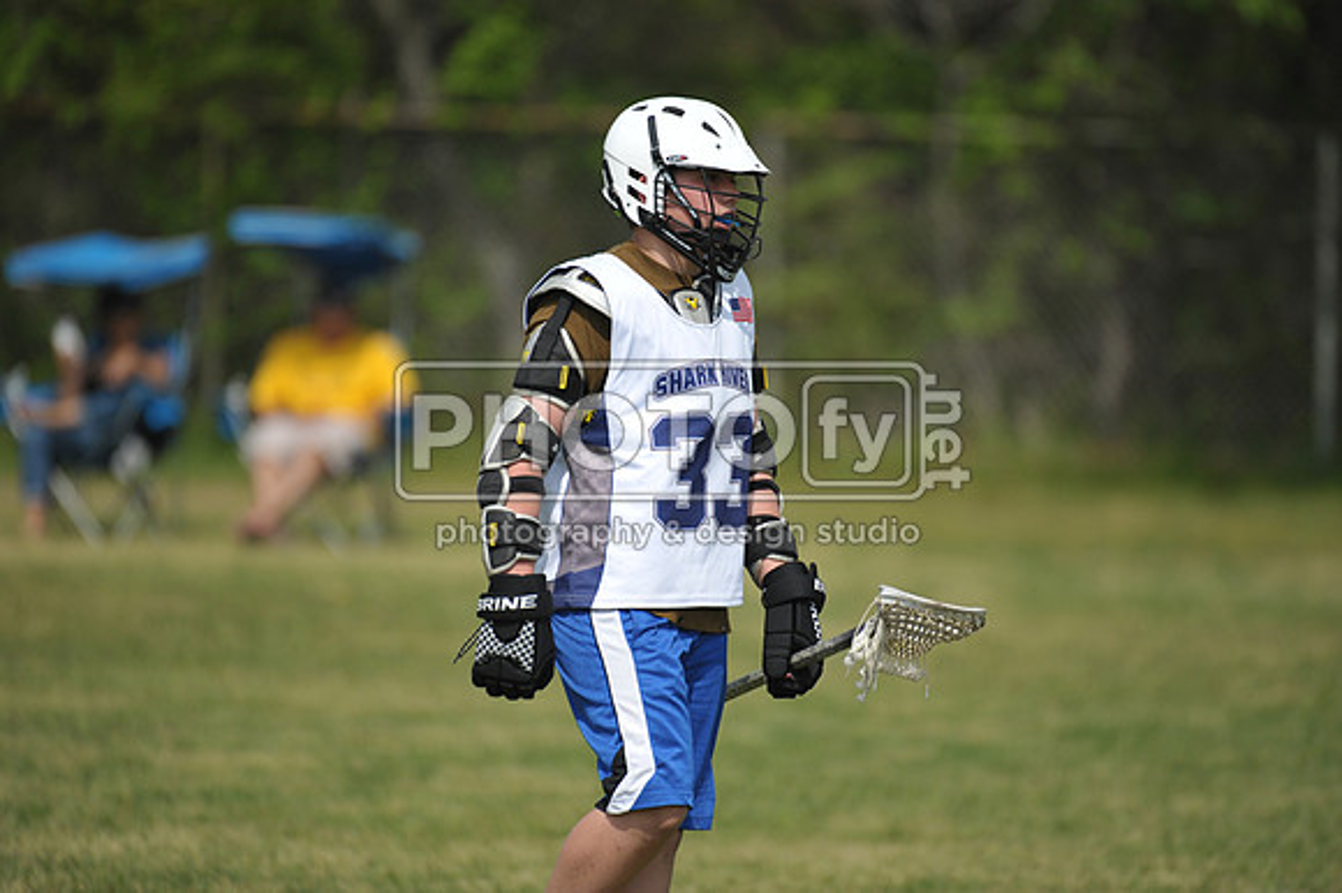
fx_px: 14902
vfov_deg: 3.4
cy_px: 446
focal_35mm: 400
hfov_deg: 5.2
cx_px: 671
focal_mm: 400
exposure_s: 1/4000
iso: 640
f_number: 4
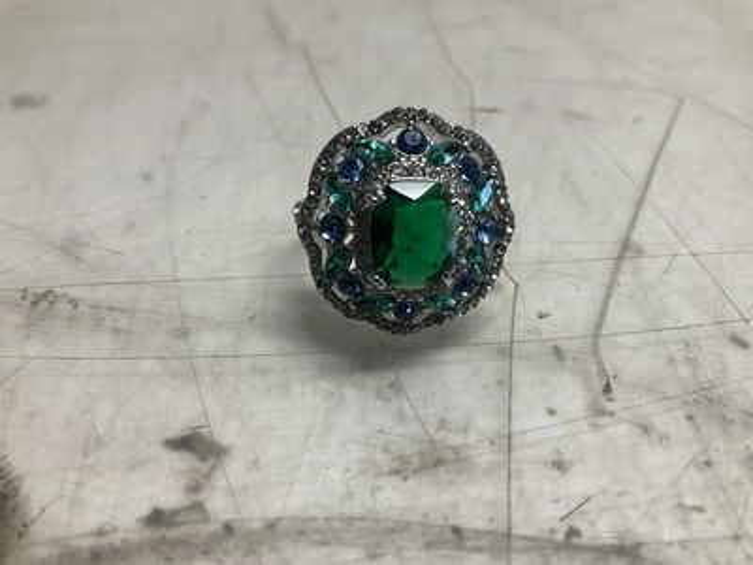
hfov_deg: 61.7
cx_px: 376
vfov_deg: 48.2
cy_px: 282
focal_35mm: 29
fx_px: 631
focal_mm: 3
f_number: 1.8
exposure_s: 1/120
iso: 50
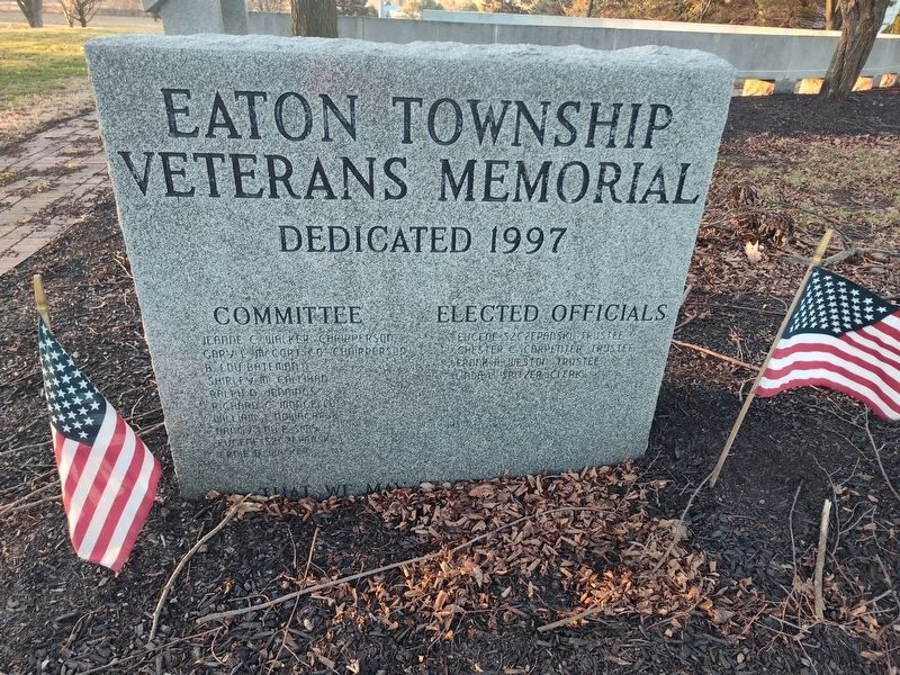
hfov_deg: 73.9
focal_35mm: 23
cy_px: 338
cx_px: 450
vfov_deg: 58.9
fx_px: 598
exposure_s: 1/120
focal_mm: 5.56
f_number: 1.8
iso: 497
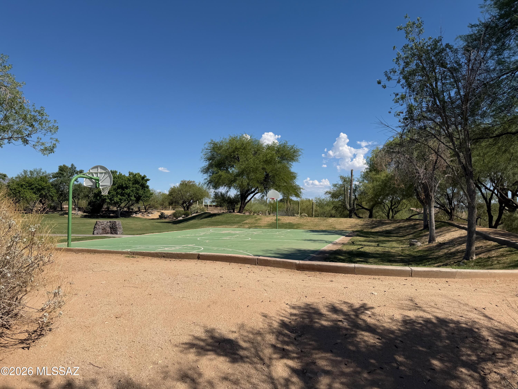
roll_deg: -1.5
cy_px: 194
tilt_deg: +2.1
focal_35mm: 24
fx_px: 359
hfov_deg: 71.6
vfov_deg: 56.8
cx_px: 259
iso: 80
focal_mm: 6.76
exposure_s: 1/6711
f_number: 1.78
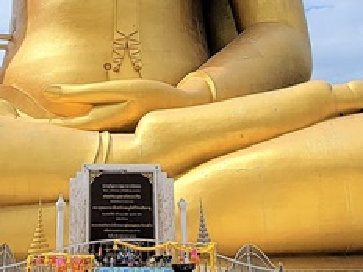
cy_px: -41
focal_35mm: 56
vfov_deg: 24.1
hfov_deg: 33.7
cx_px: 95
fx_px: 587
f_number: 2.2
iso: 50
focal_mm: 2.2
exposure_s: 1/7503
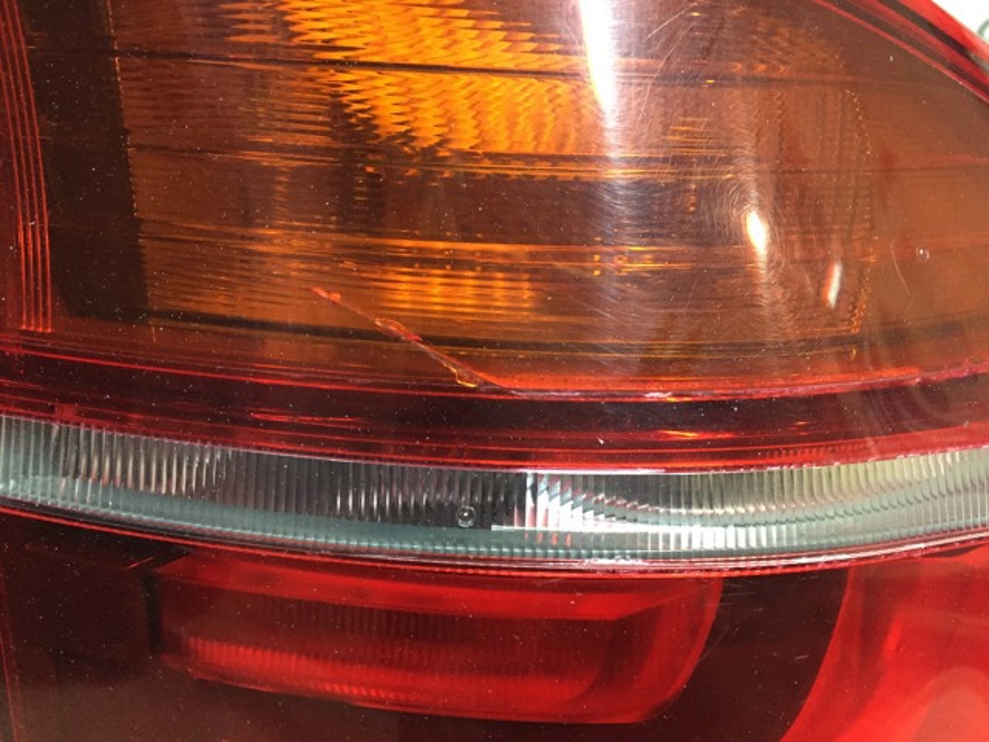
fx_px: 829
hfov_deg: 61.7
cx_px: 494
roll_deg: -2.3
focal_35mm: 29
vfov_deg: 48.2
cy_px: 371
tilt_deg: -28.0
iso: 250
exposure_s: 1/33
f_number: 2.2
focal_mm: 4.15
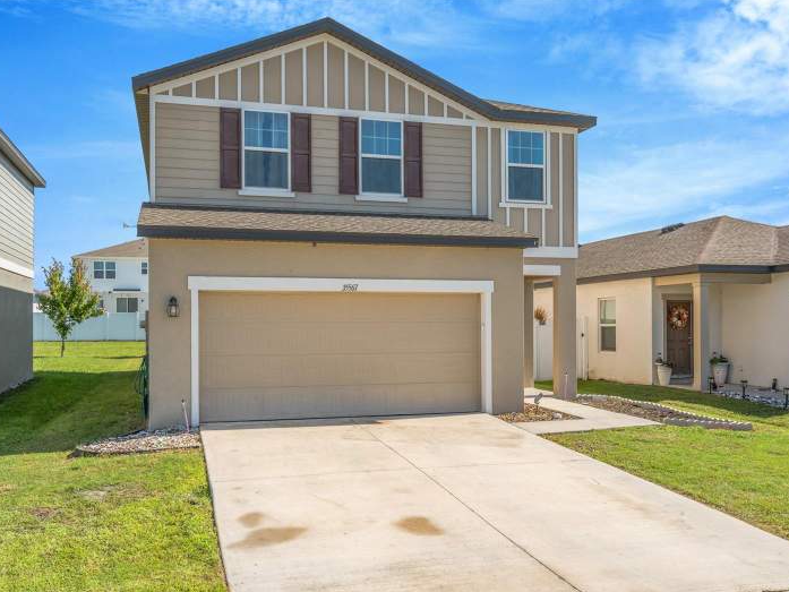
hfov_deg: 56.8
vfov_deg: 44.2
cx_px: 389
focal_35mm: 32
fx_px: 729
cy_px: 297
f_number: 16
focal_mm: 29
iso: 100
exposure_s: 1/90
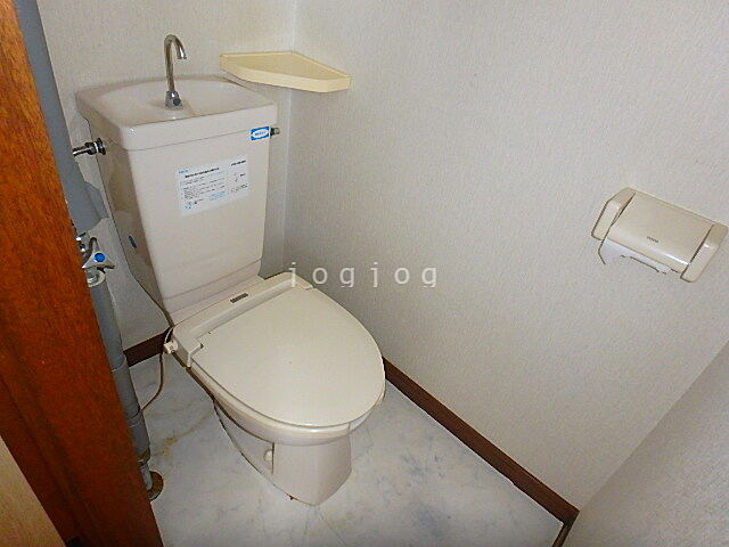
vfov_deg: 63.4
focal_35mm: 21
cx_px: 364
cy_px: 274
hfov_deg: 79.0
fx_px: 442
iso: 400
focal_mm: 3.7
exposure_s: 1/30
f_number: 3.5
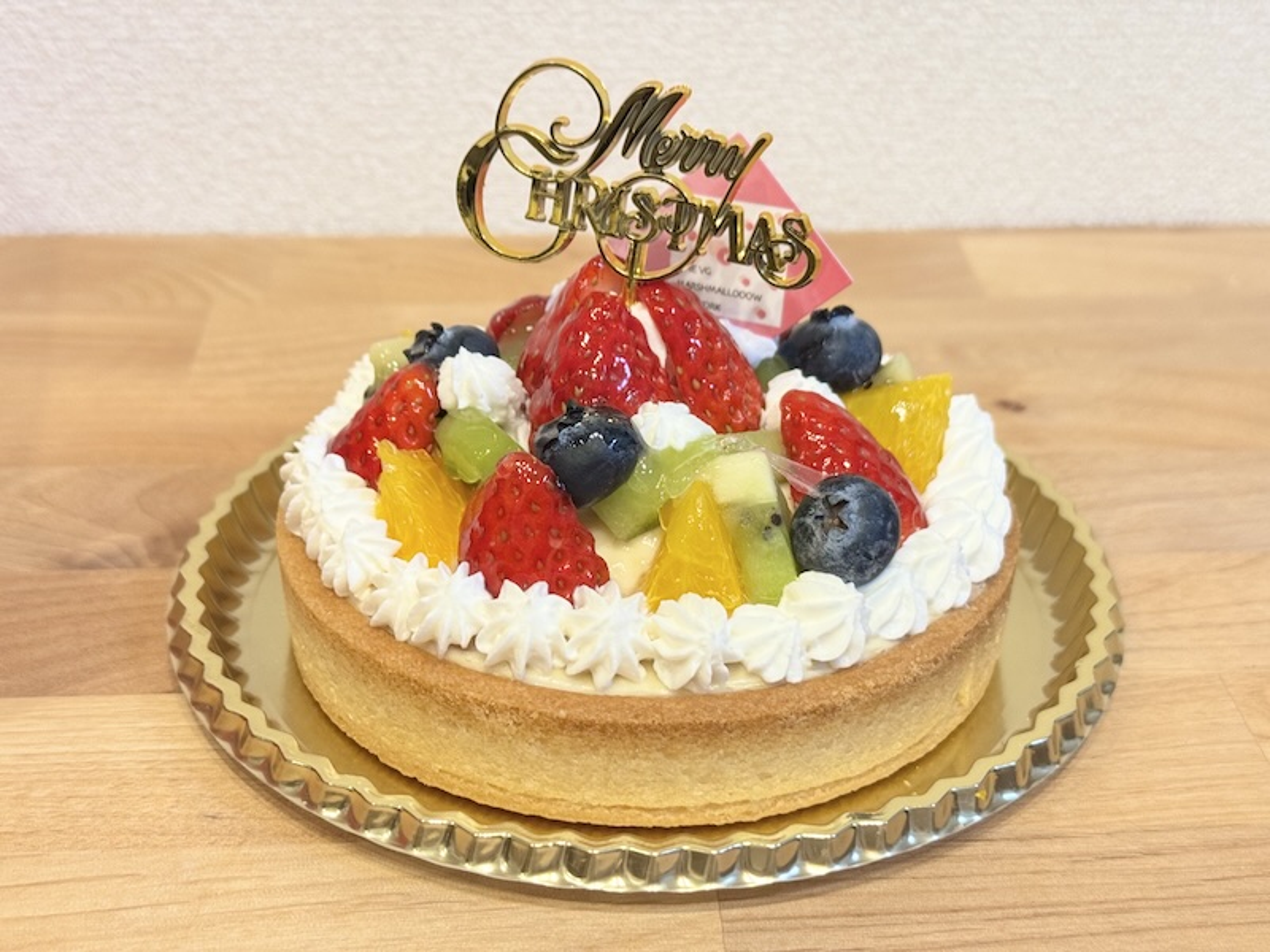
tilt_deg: -30.8
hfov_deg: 39.7
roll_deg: -0.5
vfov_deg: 30.3
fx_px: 1761
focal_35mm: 48
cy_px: 476
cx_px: 635
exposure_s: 1/50
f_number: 1.78
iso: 250
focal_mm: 6.76
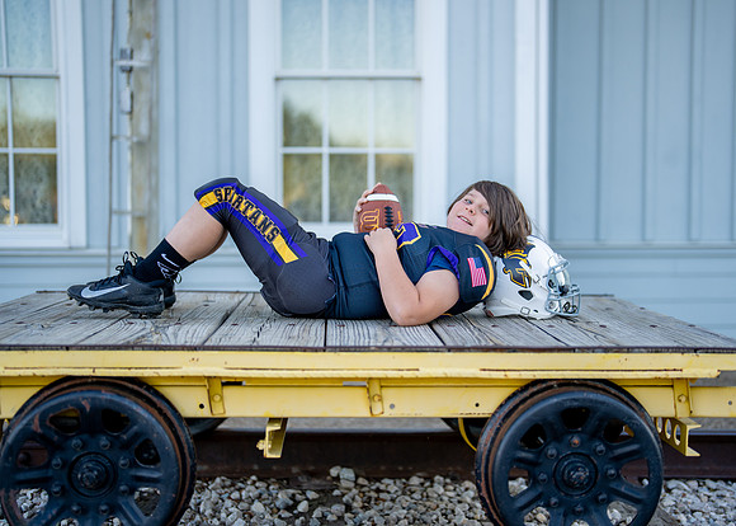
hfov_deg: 36.1
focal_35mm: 54
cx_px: 396
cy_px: 265
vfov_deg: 26.2
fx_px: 1129
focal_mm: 50
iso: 100
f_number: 1.2
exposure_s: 1/1250
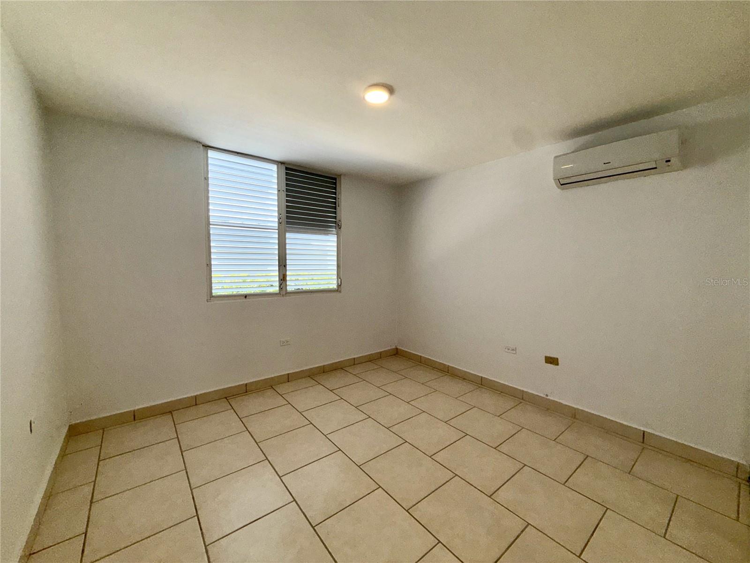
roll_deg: -0.6
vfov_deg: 85.7
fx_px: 303
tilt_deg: -3.5
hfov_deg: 102.1
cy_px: 282
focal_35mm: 14
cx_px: 375
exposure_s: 1/122
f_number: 2.2
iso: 16
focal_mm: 2.22
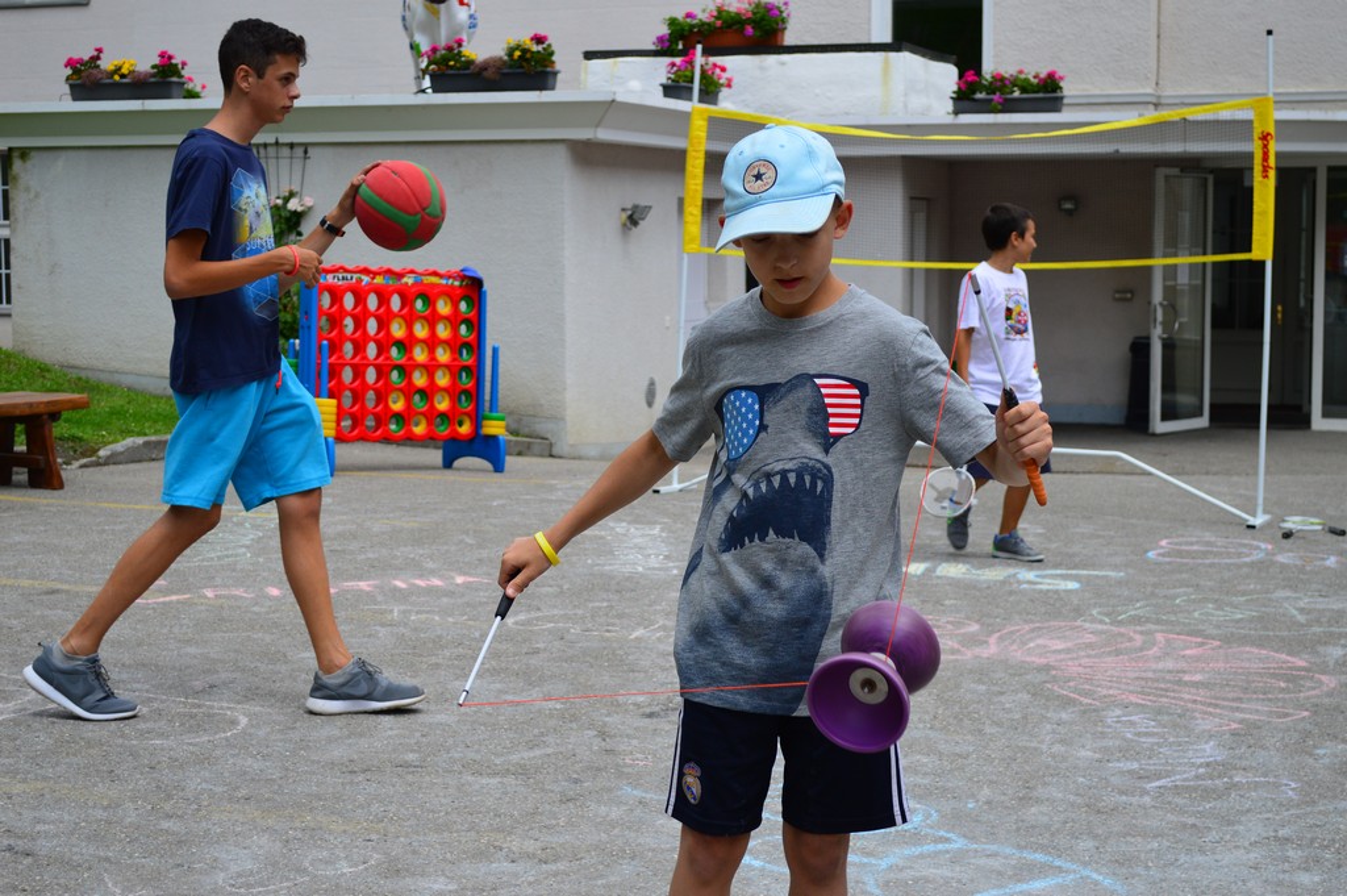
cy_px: 448
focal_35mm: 60
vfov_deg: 22.6
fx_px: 2243
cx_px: 674
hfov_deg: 33.4
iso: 250
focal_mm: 40
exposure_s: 1/1000
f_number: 5.3
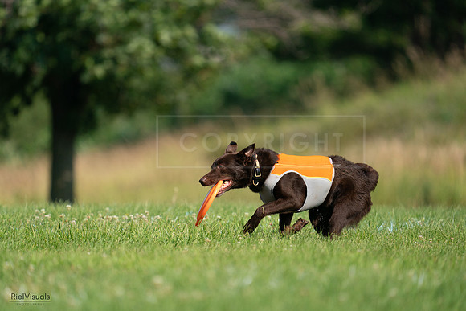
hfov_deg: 3.4
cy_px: 156
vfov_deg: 2.3
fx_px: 7768
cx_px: 233
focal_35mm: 600
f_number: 6.3
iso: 1000
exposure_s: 1/4000
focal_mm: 600
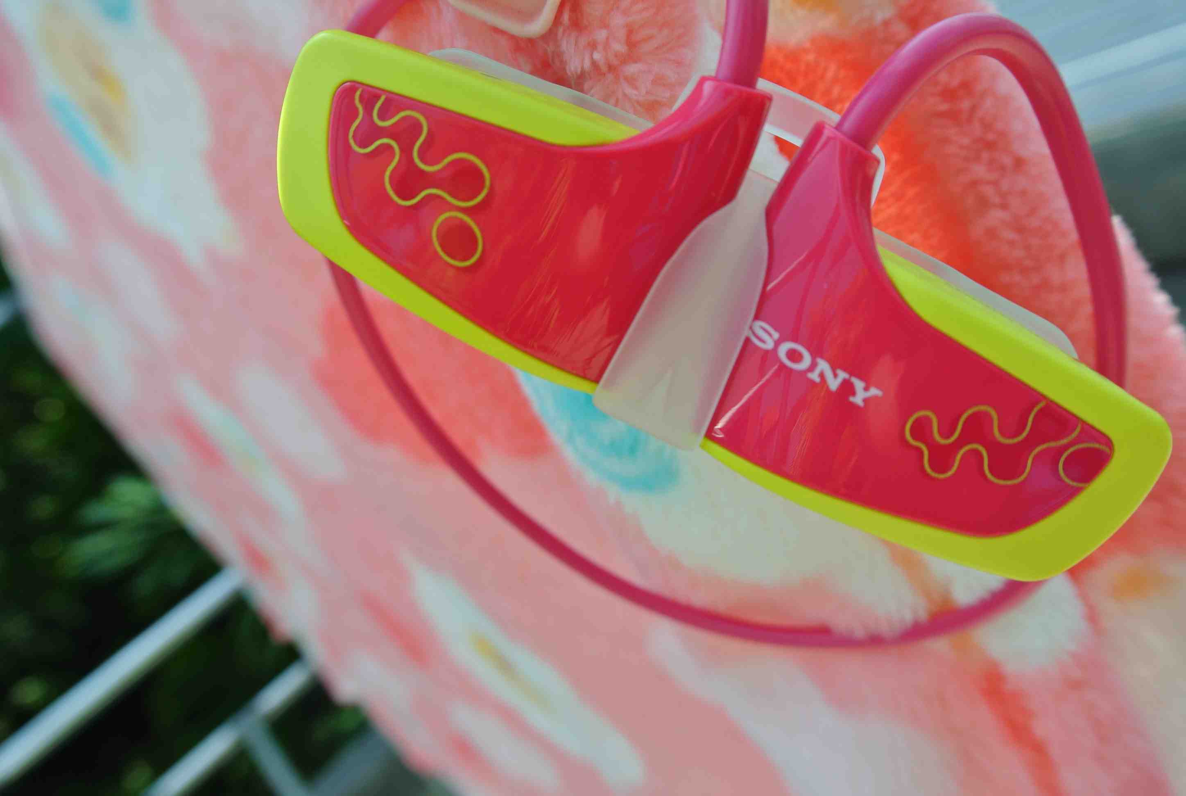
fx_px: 1023
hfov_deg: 60.2
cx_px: 593
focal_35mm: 31
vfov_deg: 42.5
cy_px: 398
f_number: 4.5
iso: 100
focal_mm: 11.8
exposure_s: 1/320
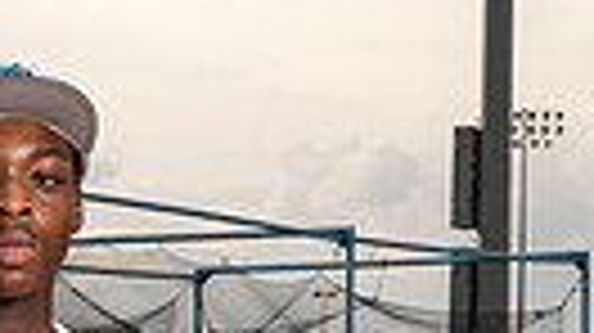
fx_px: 3037
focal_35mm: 193
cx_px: -27
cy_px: 882
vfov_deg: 5.9
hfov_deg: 11.0
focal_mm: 54
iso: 250
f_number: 11
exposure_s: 1/250
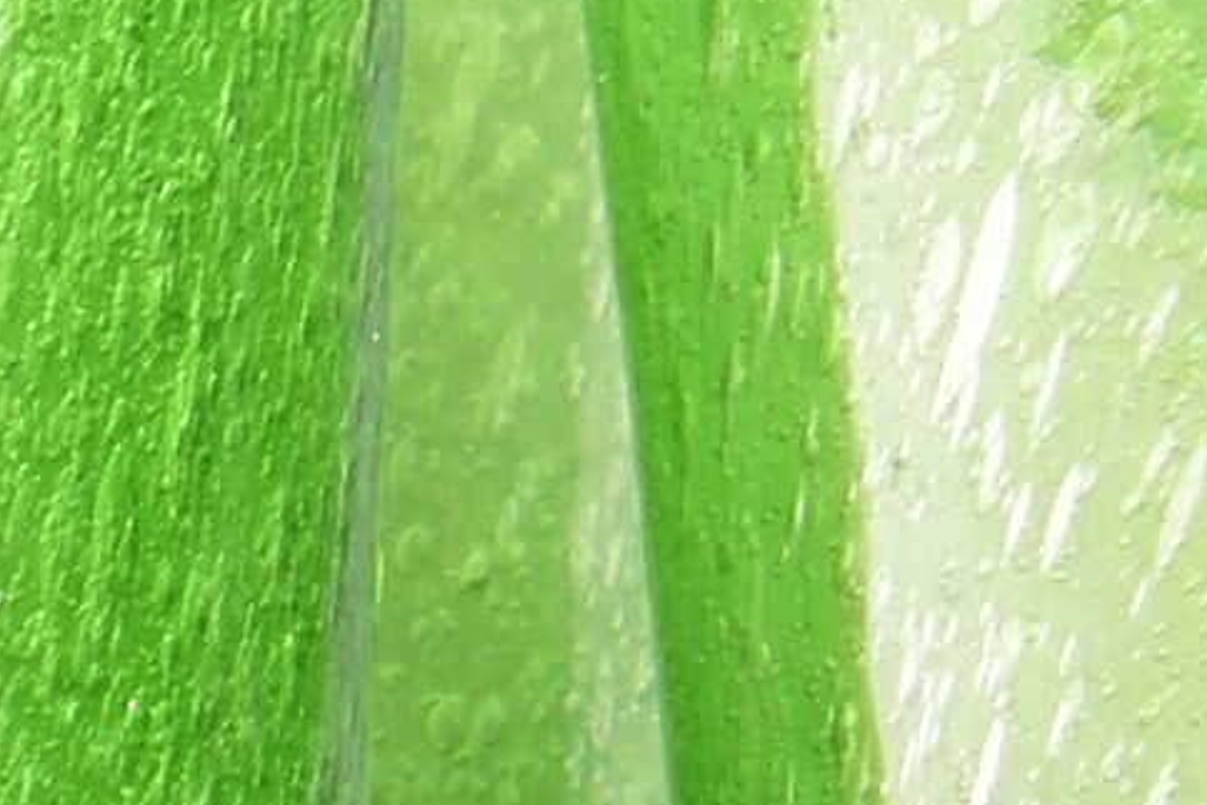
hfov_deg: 7.7
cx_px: 60
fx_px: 8951
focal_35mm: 267
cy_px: 1442
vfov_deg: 5.1
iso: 64
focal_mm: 6.3
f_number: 3.5
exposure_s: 1/80
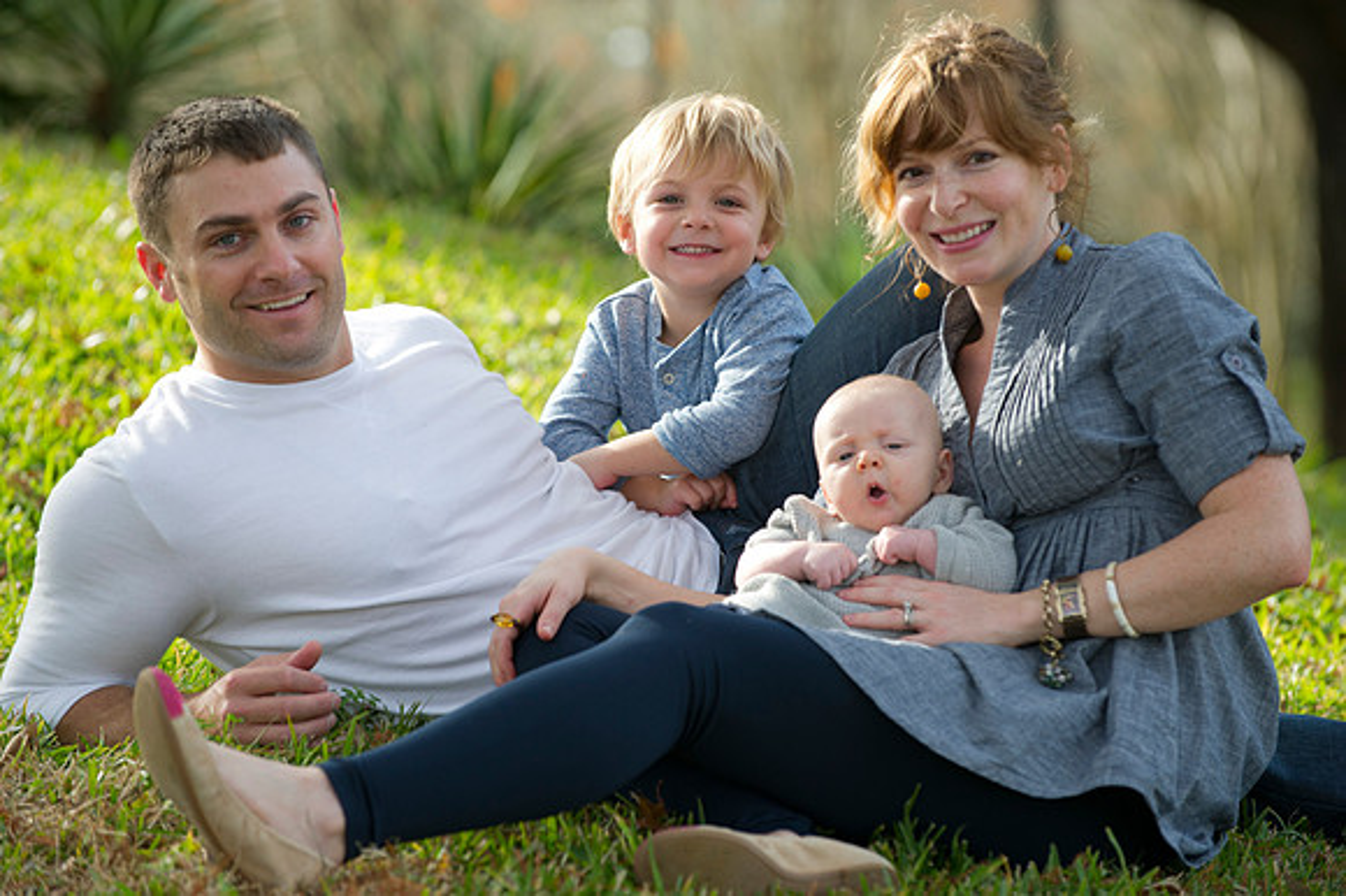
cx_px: 673
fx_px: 6726
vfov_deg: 7.6
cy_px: 448
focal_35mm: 180
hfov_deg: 11.4
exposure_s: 1/250
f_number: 3.5
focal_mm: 180
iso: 200
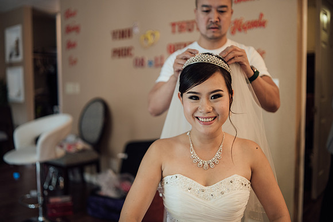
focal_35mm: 35
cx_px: 166
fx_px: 324
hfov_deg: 54.4
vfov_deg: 37.9
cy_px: 111
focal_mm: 35
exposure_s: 1/160
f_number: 1.4
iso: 400
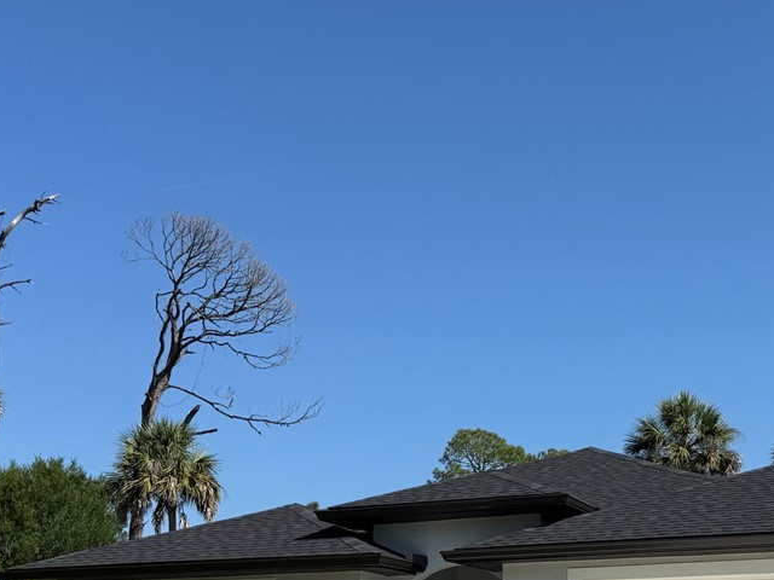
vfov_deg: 23.3
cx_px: 548
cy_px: 598
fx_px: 1342
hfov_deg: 31.8
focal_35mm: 60
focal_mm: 6.76
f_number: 1.78
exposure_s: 1/8130
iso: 80
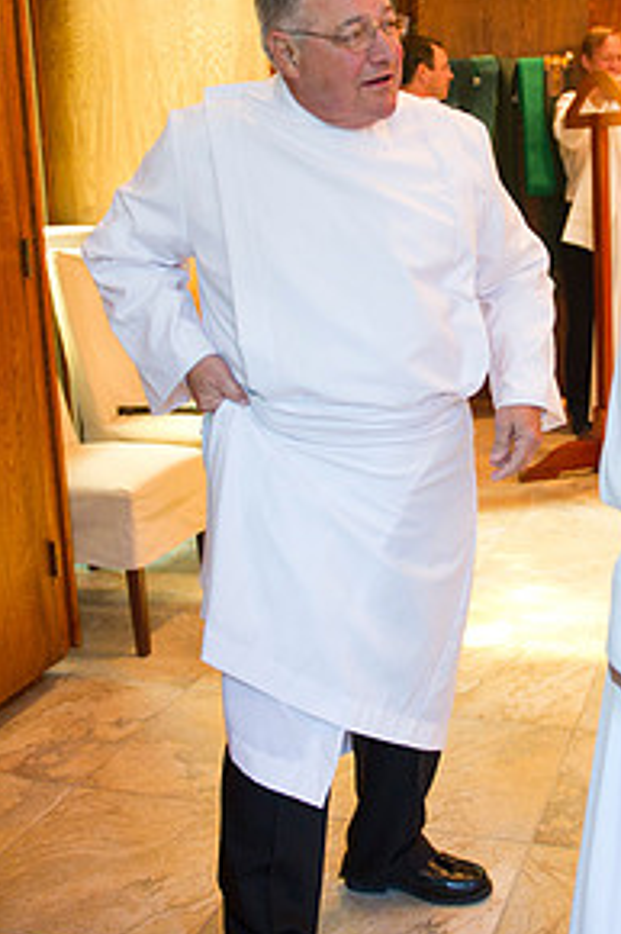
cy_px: 361
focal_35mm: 48
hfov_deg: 27.7
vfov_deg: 40.9
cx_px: 460
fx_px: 1243
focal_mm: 24
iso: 2000
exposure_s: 1/80
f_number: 2.8
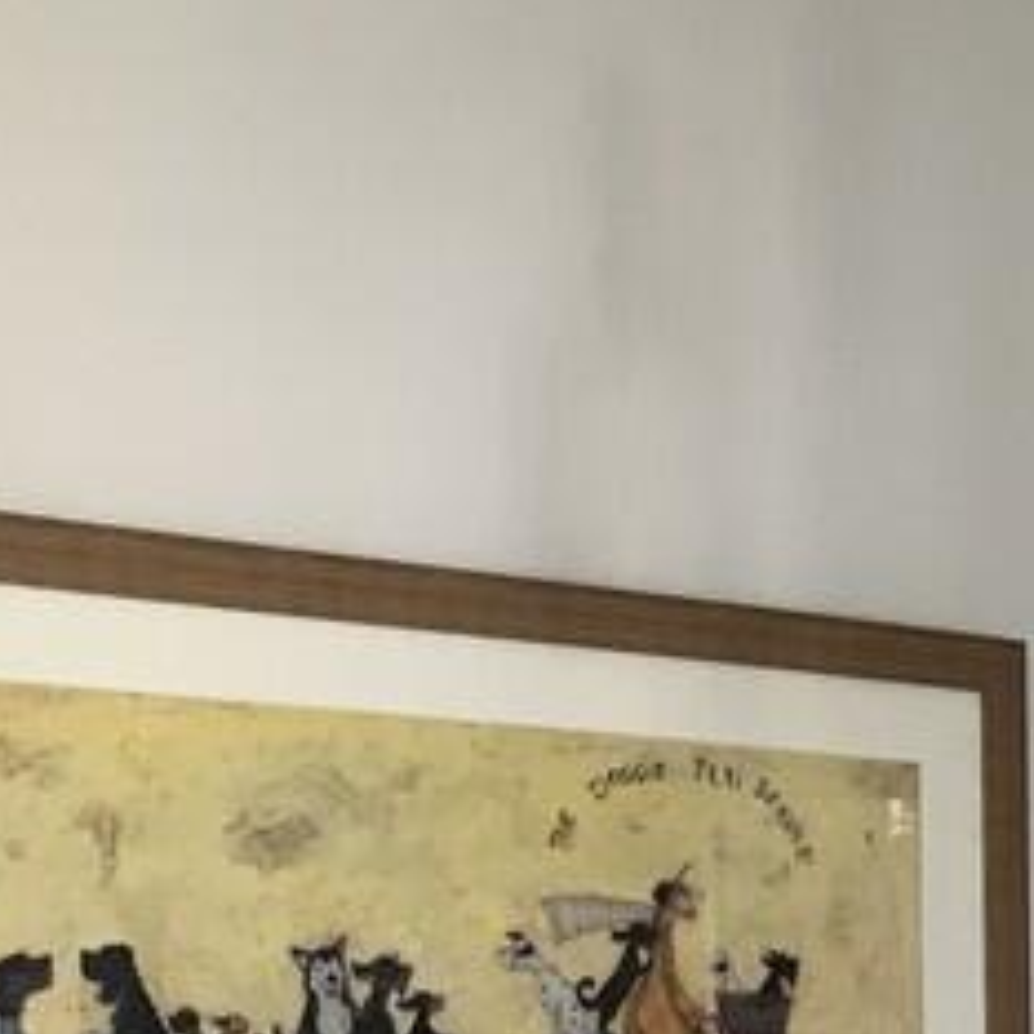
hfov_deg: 14.4
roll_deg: +0.1
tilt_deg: -5.9
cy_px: 1473
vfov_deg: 15.0
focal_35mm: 109
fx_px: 3684
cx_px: 1748
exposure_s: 1/33
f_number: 1.8
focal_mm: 3.99
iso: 32
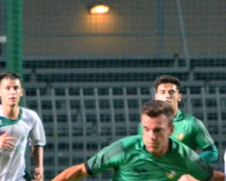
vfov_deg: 0.8
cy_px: 172
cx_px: 148
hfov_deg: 1.0
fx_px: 12727
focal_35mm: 1902
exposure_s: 1/200
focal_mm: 300
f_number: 5.6
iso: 4000
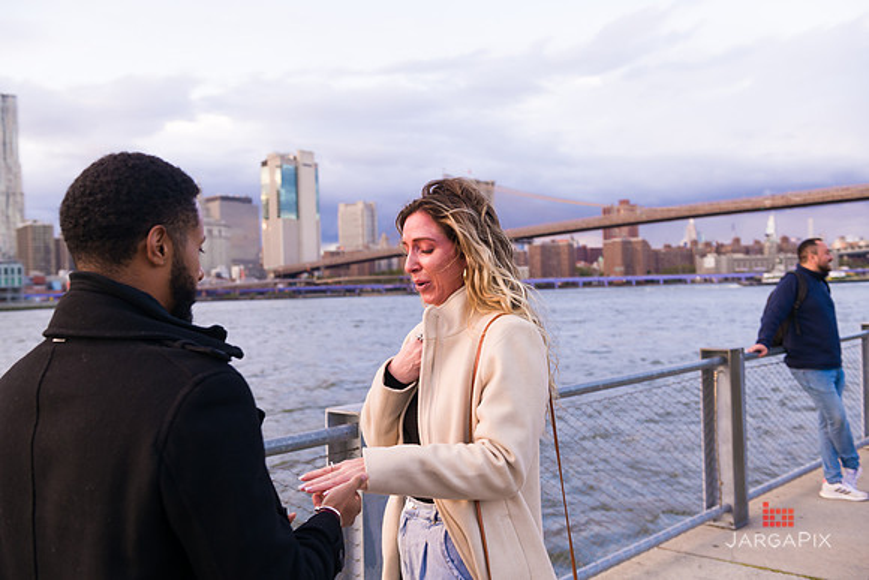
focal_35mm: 35
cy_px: 290
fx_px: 845
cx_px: 434
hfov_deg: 54.4
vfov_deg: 37.9
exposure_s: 1/200
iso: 250
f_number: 4
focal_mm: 35
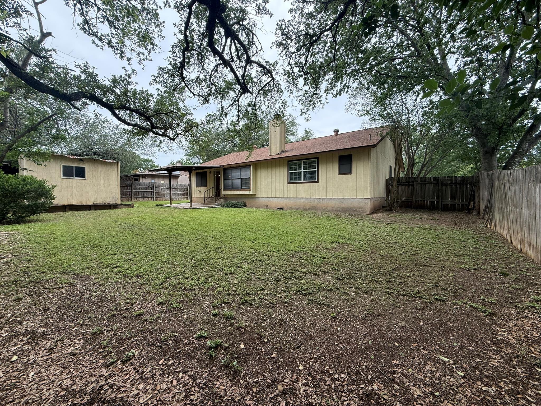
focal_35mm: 14
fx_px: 219
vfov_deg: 85.7
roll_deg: +0.1
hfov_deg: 102.1
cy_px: 203
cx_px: 270
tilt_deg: -1.0
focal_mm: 2.22
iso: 64
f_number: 2.2
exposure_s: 1/482
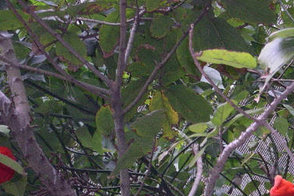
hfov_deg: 10.2
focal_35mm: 201
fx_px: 1641
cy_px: 211
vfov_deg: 6.8
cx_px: 249
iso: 400
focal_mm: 19.5
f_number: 4.5
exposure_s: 1/60
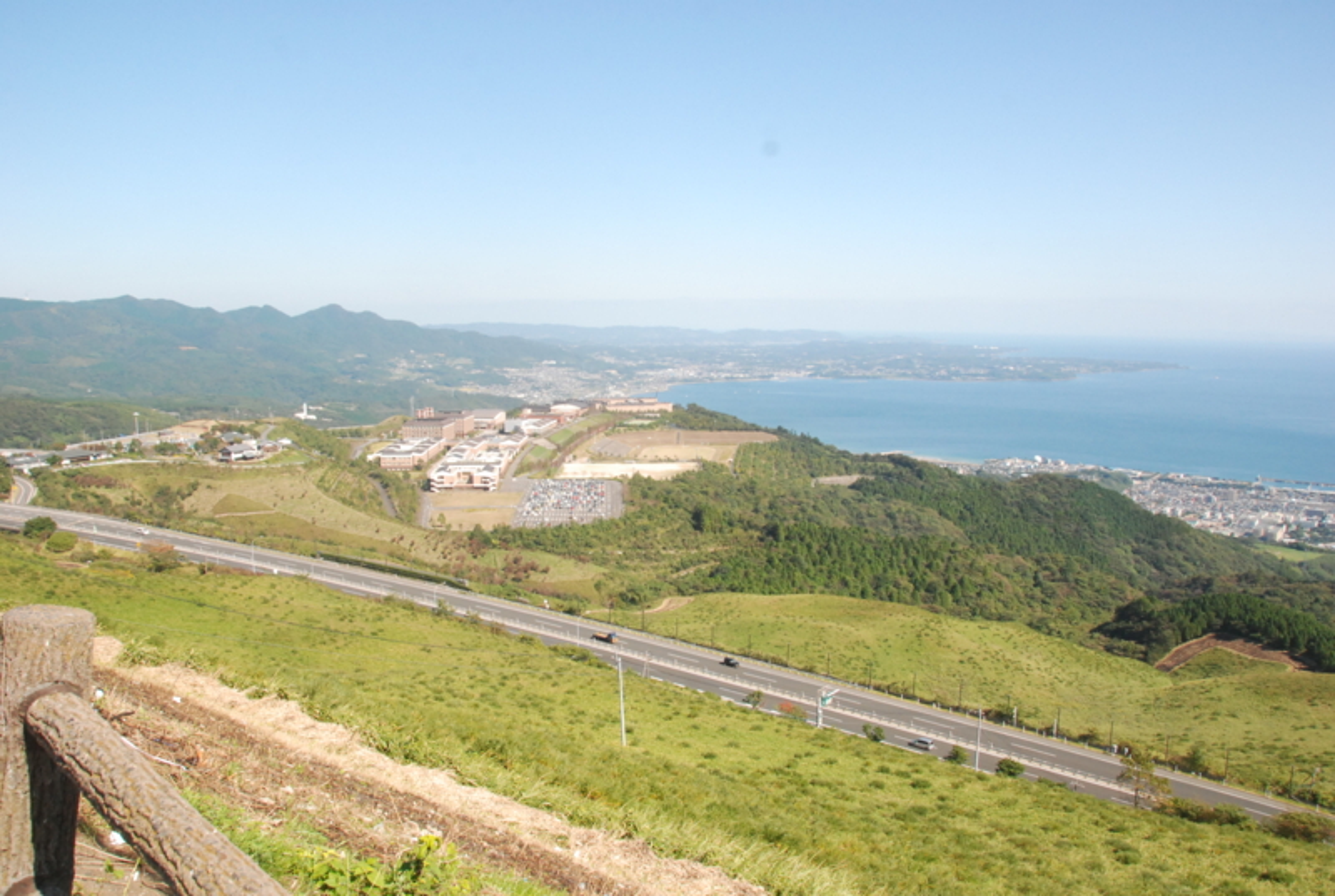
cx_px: 668
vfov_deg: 48.1
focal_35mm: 27
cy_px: 448
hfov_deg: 67.3
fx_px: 1003
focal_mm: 18
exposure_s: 1/500
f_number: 11
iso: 800
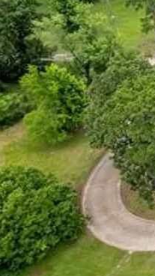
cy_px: 50
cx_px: 382
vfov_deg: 31.9
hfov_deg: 13.3
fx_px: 469
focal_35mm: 64
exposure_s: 1/500
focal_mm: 8.38
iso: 100
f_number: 2.8
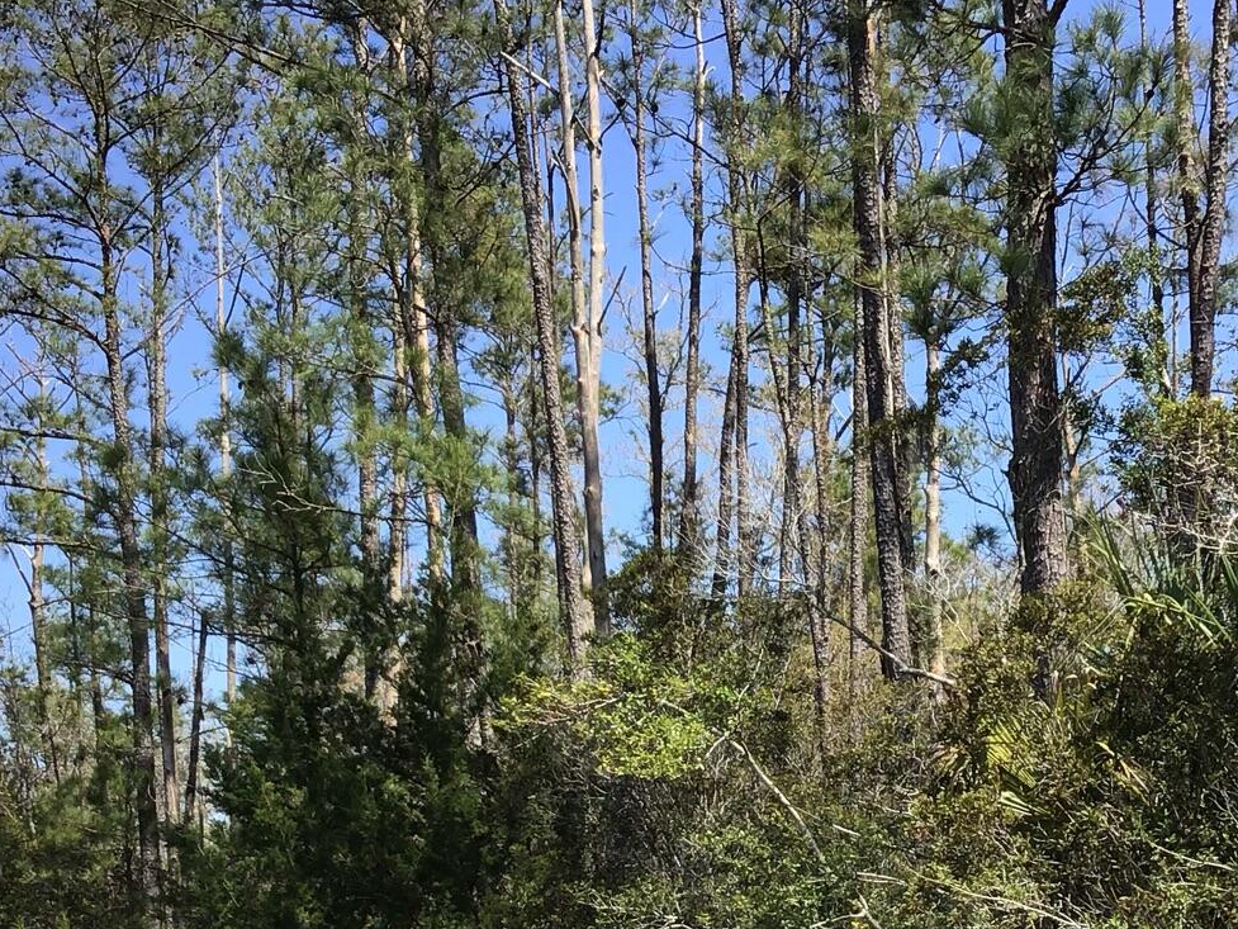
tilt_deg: +3.4
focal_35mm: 65
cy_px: 788
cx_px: 702
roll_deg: +2.5
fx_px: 2325
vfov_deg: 22.2
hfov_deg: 29.8
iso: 25
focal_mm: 3.3
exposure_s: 1/762
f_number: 2.4
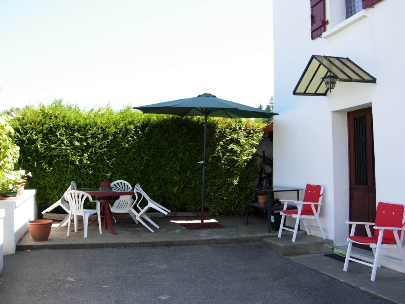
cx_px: 202
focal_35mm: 36
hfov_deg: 51.4
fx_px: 421
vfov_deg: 39.7
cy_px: 152
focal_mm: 7.5
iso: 50
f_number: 4.3
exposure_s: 1/117
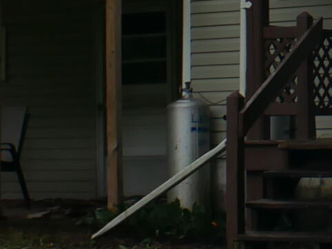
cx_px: 405
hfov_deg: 8.7
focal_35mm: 224
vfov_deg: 6.5
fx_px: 2149
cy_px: -134
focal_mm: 18
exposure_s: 1/80
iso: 200
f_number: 4
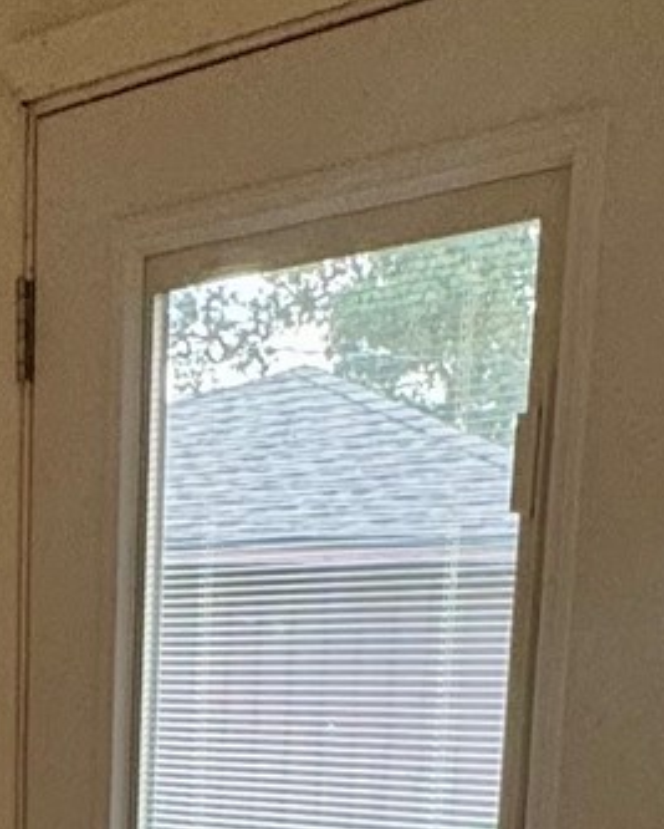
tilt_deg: -12.6
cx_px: 5
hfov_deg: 17.9
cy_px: 1175
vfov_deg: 20.1
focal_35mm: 84
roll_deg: -1.3
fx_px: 2061
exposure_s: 1/120
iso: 160
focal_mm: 2.22
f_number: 2.2
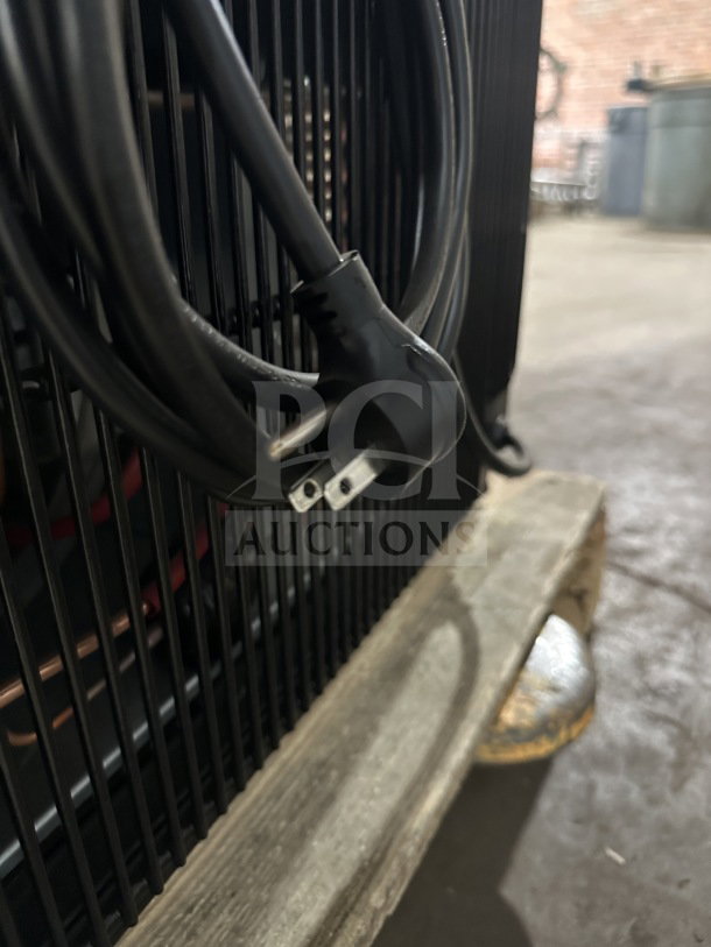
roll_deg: -0.7
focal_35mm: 24
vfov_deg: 71.6
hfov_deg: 56.8
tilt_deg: -20.8
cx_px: 356
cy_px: 474
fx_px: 657
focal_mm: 6.86
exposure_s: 1/36
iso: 1000
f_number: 1.78
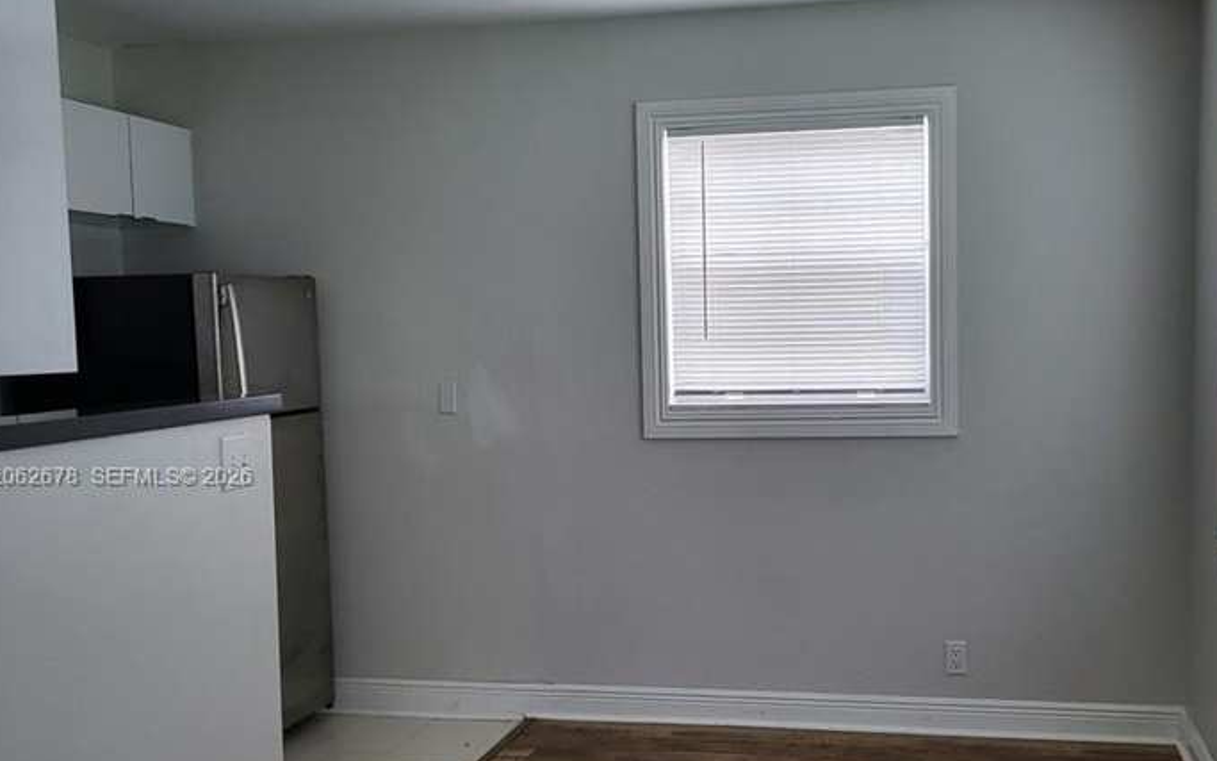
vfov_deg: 29.7
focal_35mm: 43
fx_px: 1426
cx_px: 672
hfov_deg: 46.1
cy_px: 478
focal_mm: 5.4
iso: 320
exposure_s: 1/120
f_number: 1.8
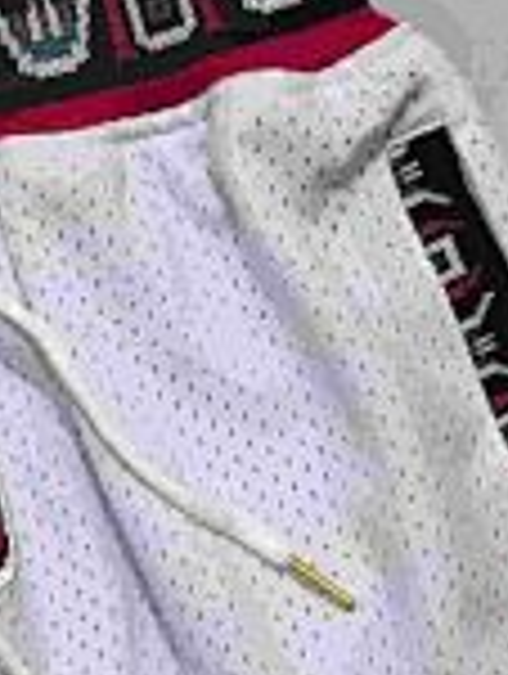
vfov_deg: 13.6
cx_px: -315
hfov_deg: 9.9
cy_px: 621
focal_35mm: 144
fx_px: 2810
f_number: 2
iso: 250
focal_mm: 5.75
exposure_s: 1/50
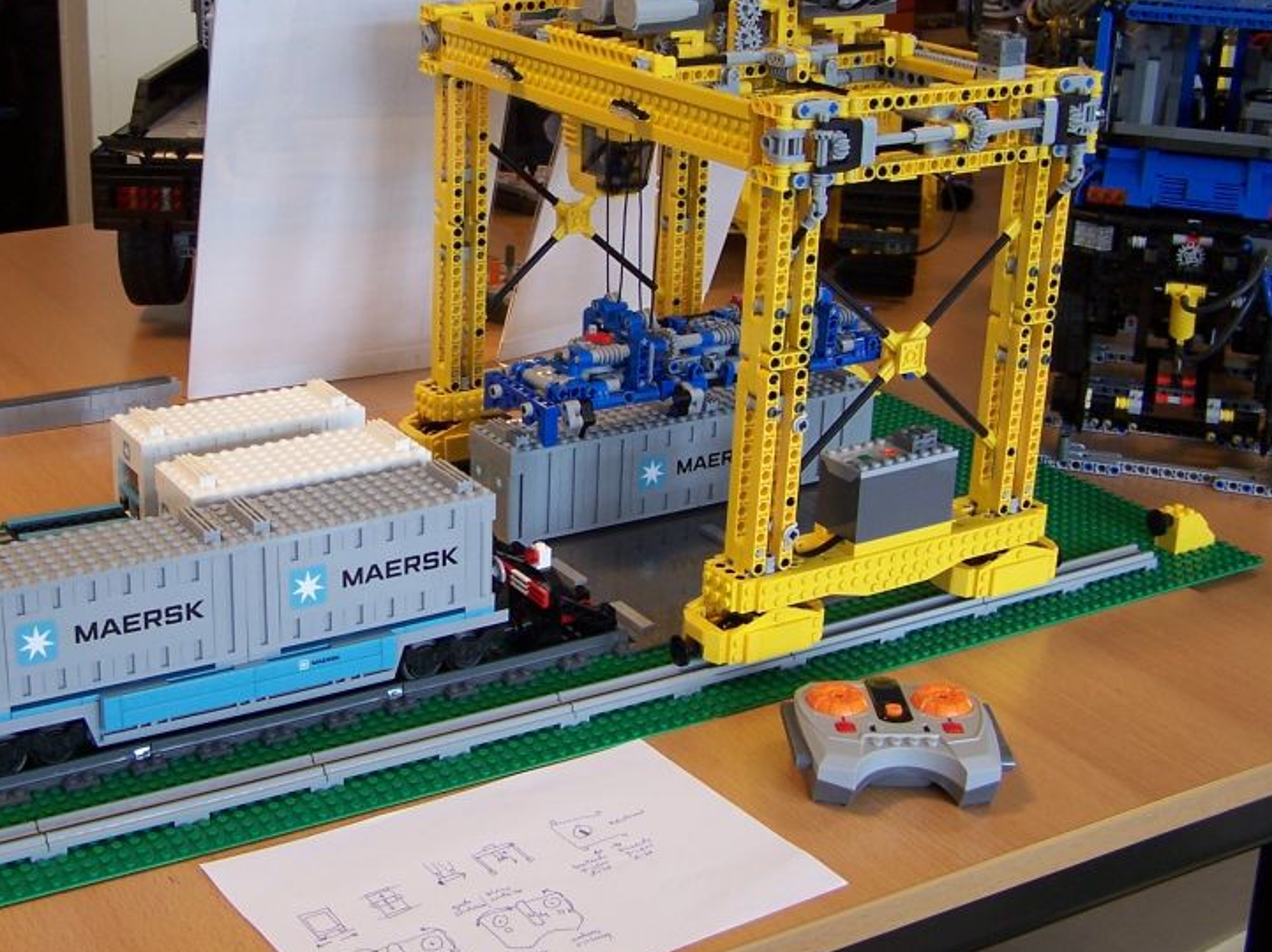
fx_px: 1983
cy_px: 381
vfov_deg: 27.0
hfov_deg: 35.2
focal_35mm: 54
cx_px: 406
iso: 80
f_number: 2.8
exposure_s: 1/15
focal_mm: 6.3
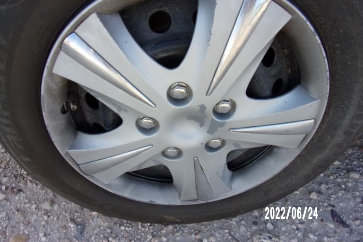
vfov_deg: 49.4
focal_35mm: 26
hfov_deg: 69.4
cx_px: 183
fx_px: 262
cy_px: 103
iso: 80
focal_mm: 4.3
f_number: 3.3
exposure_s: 1/200
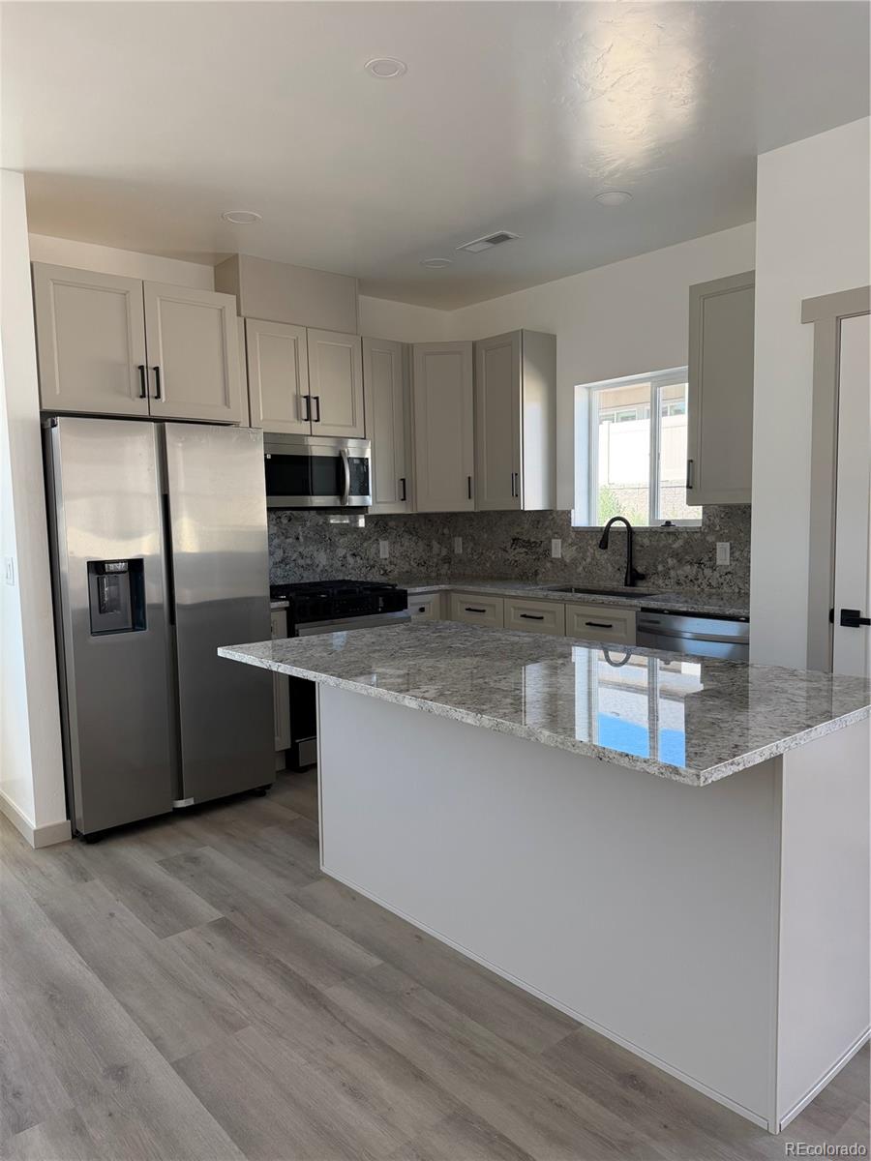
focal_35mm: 24
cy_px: 580
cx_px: 436
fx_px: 805
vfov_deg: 71.6
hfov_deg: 56.8
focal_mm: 6.76
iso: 125
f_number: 1.78
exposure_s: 1/192
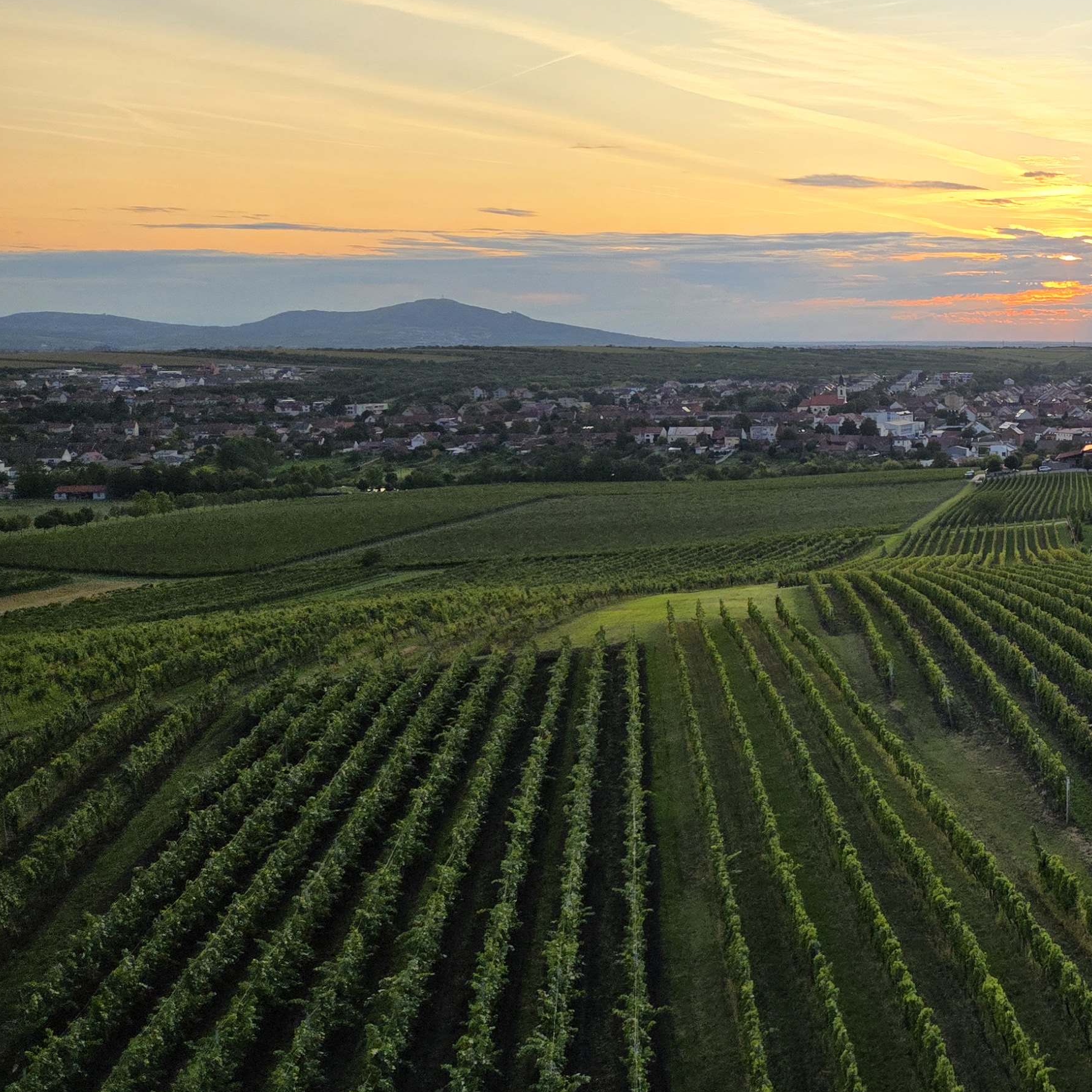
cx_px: 1224
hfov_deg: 32.1
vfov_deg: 36.6
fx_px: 1642
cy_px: 433
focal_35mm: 46
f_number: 1.8
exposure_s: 1/2321
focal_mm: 5.4
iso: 80
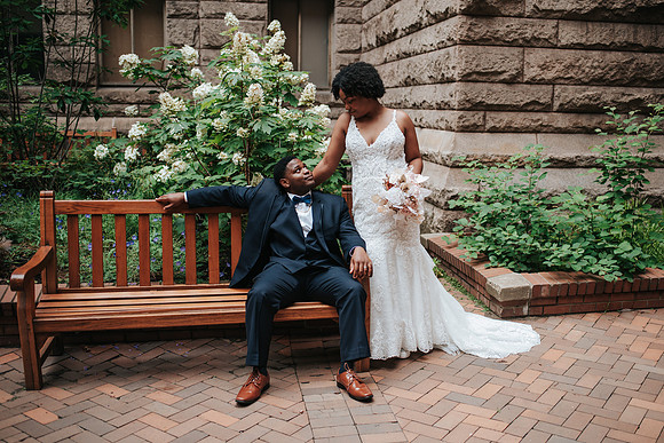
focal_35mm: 37
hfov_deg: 51.6
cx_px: 351
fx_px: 686
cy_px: 234
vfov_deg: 35.8
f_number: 2.5
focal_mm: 35
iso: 360
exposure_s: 1/500
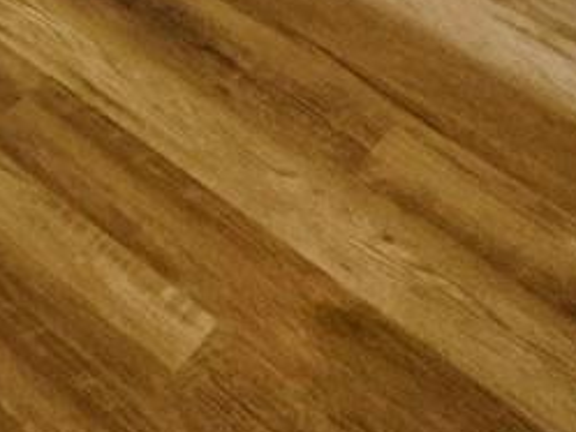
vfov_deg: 11.7
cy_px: -753
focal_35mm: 90
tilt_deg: -14.7
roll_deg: -0.9
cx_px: -502
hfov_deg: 17.2
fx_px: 1498
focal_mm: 2.22
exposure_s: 1/120
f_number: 2.2
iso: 200
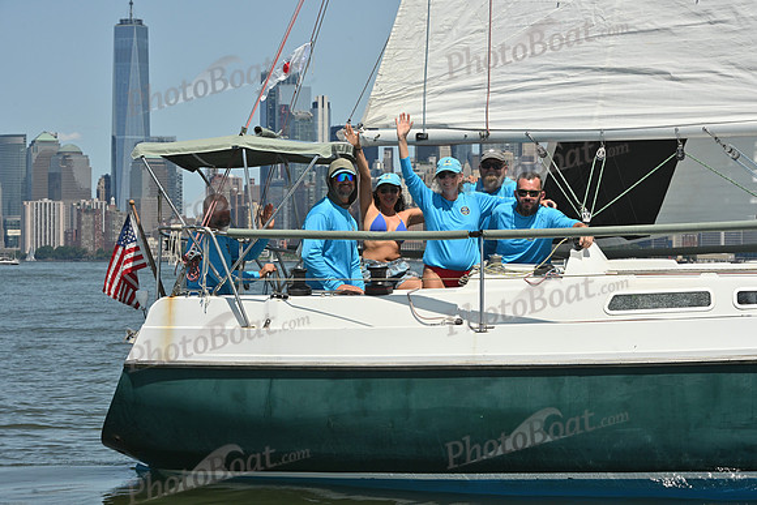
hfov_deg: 17.6
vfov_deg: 11.8
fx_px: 2440
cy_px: 252
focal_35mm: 116
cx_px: 378
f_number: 11
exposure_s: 1/1000
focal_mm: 116
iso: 320
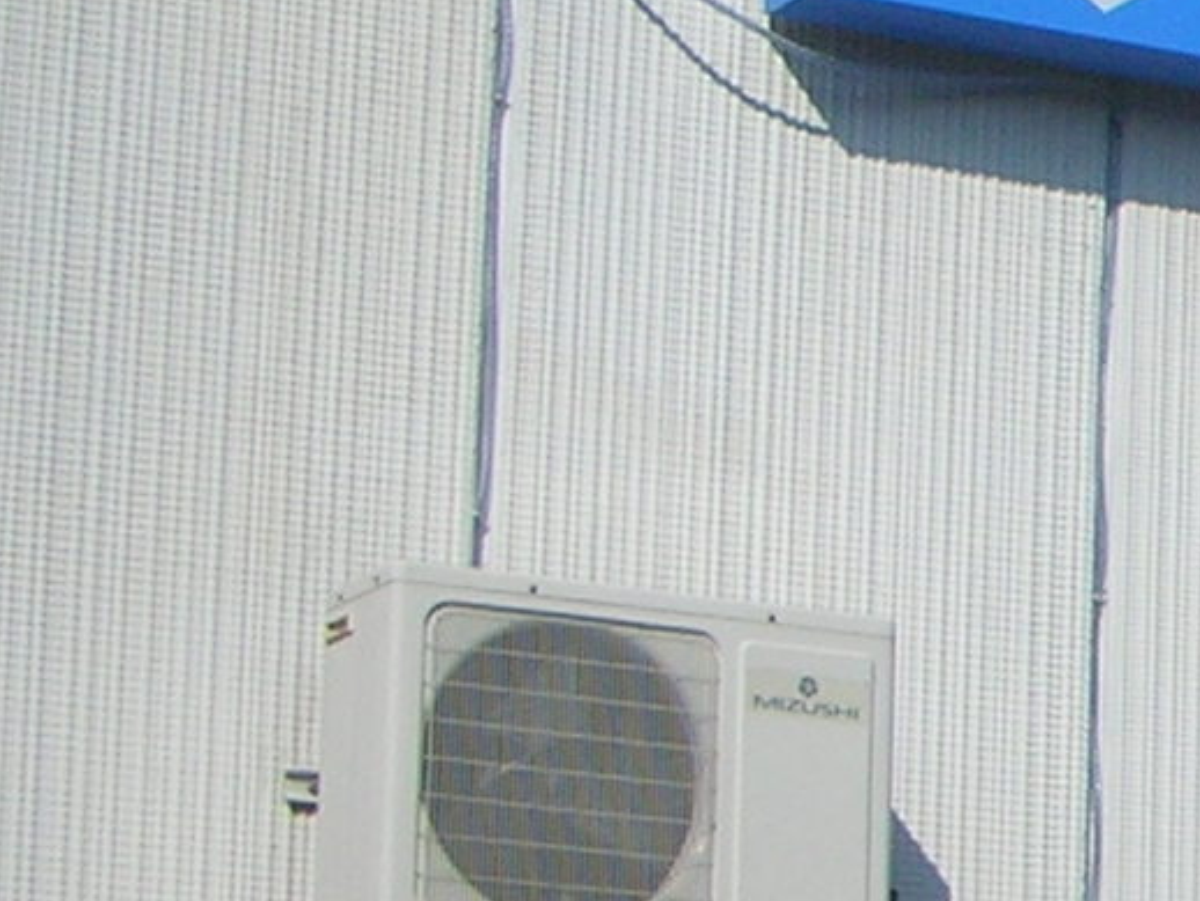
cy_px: 669
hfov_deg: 10.0
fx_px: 6069
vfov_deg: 8.5
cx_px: 2808
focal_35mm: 175
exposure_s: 1/227
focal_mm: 5.8
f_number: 8.5
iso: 50
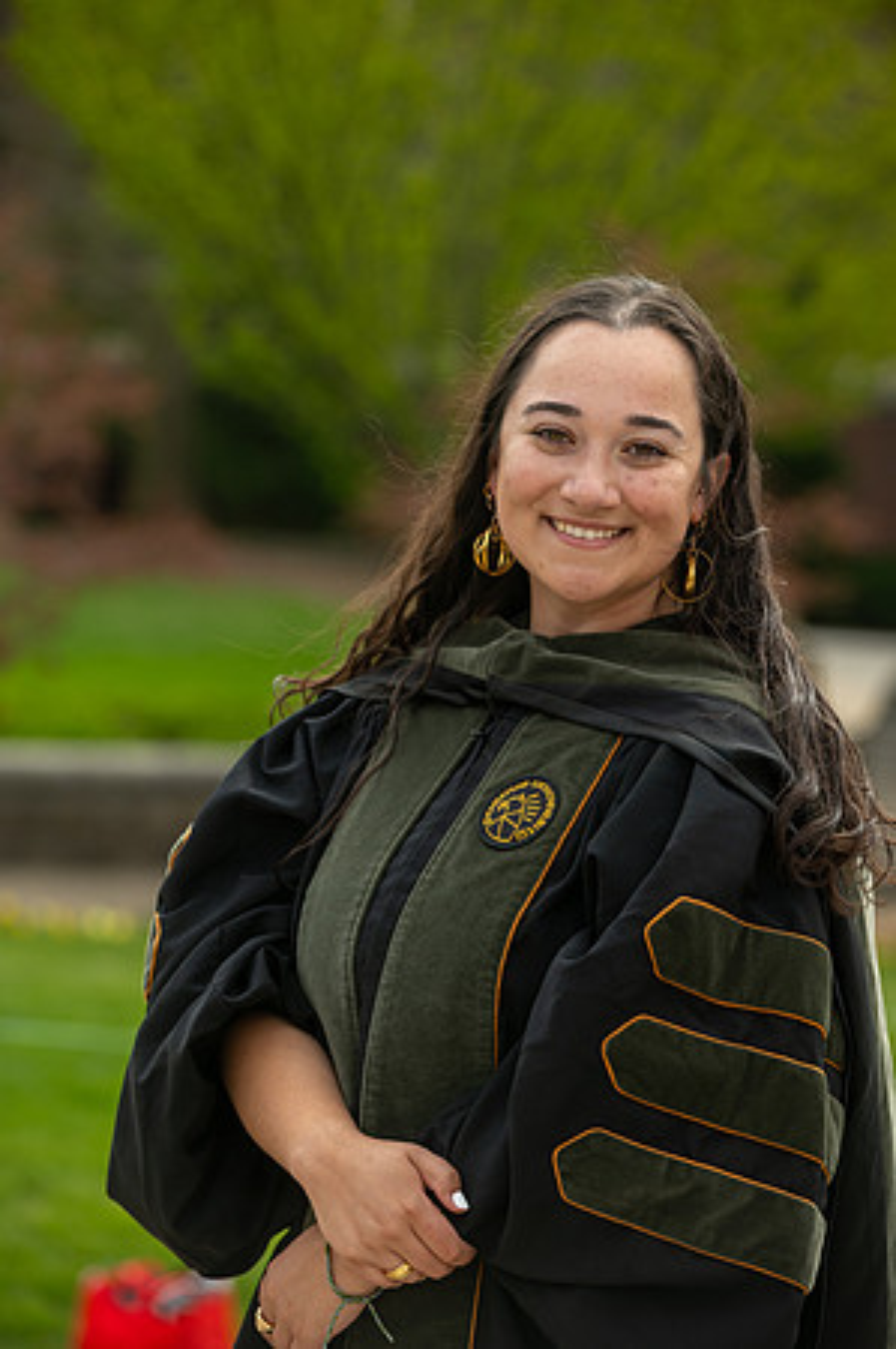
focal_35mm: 130
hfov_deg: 10.5
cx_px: 448
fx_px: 4864
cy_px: 674
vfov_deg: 15.8
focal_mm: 130
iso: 125
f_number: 4.5
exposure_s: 1/400
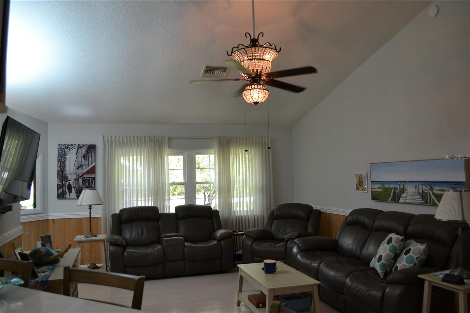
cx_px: 235
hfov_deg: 67.4
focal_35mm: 27
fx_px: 352
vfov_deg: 47.9
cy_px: 156
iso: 400
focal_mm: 18
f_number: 4
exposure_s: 1/60
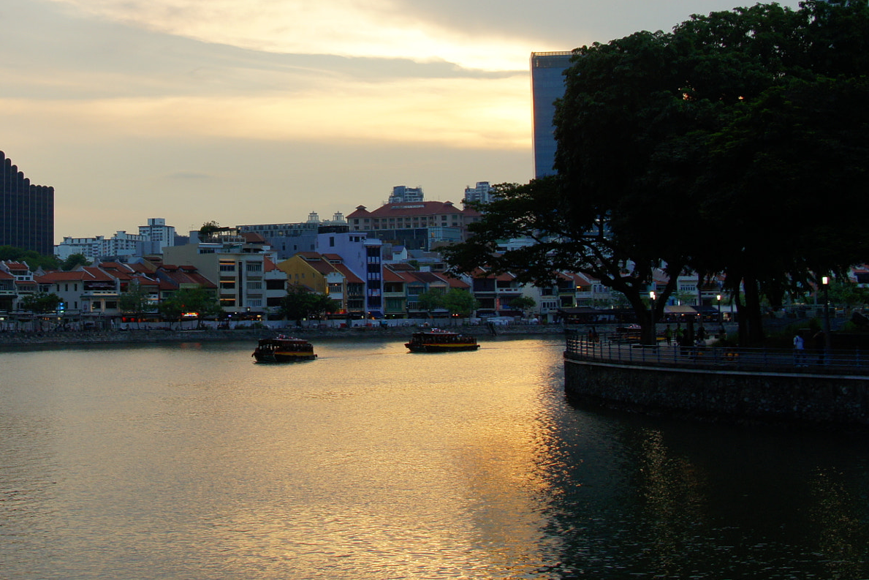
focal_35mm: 62
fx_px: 1497
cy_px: 130
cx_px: 202
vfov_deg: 21.7
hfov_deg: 31.7
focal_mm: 24
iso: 200
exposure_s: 1/60
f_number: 7.1
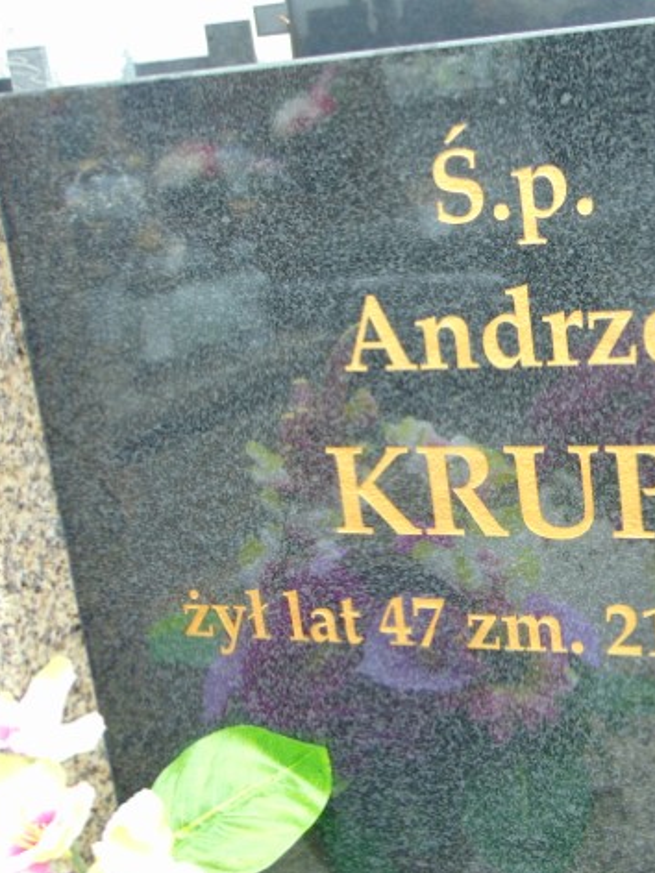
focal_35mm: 57
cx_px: 583
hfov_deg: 24.9
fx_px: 1438
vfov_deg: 33.8
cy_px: 442
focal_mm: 7.6
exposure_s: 1/30
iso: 100
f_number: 3.3
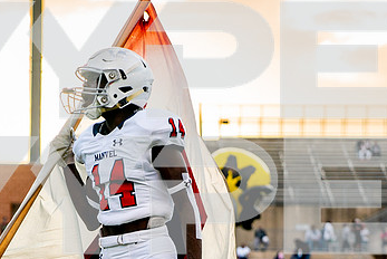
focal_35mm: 164
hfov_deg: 12.5
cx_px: 137
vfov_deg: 8.4
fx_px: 1764
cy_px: 232
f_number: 2.8
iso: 400
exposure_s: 1/1500
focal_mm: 70
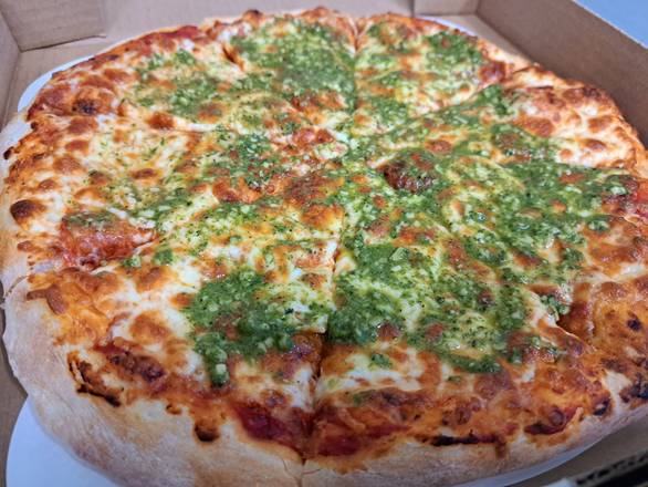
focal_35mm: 24
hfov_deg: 71.6
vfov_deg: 56.9
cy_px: 244
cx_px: 324
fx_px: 449
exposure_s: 1/40
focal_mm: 5.23
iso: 500
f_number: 1.8
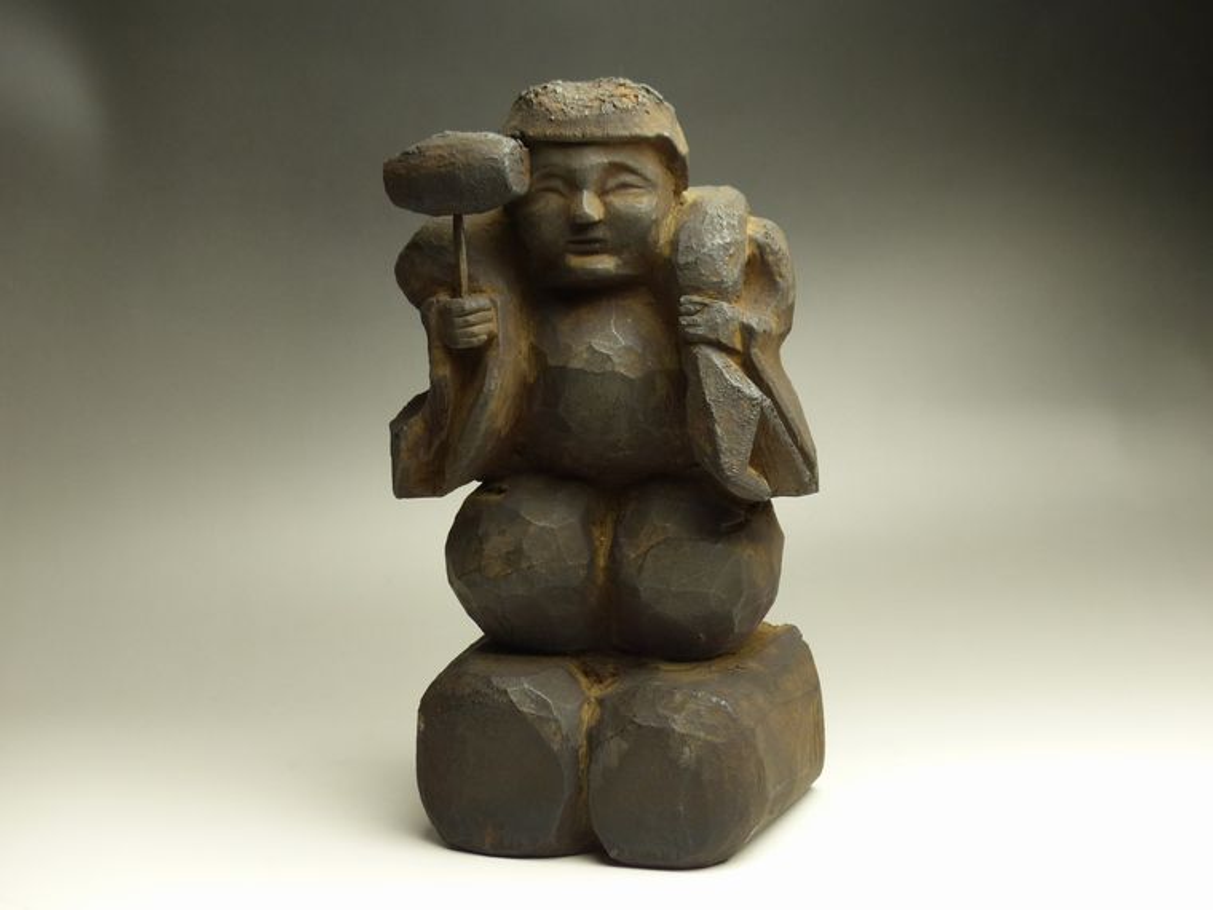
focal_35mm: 66
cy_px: 455
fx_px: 2313
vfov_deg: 22.3
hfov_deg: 29.4
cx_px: 606
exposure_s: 1/80
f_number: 2.8
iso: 200
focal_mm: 11.9
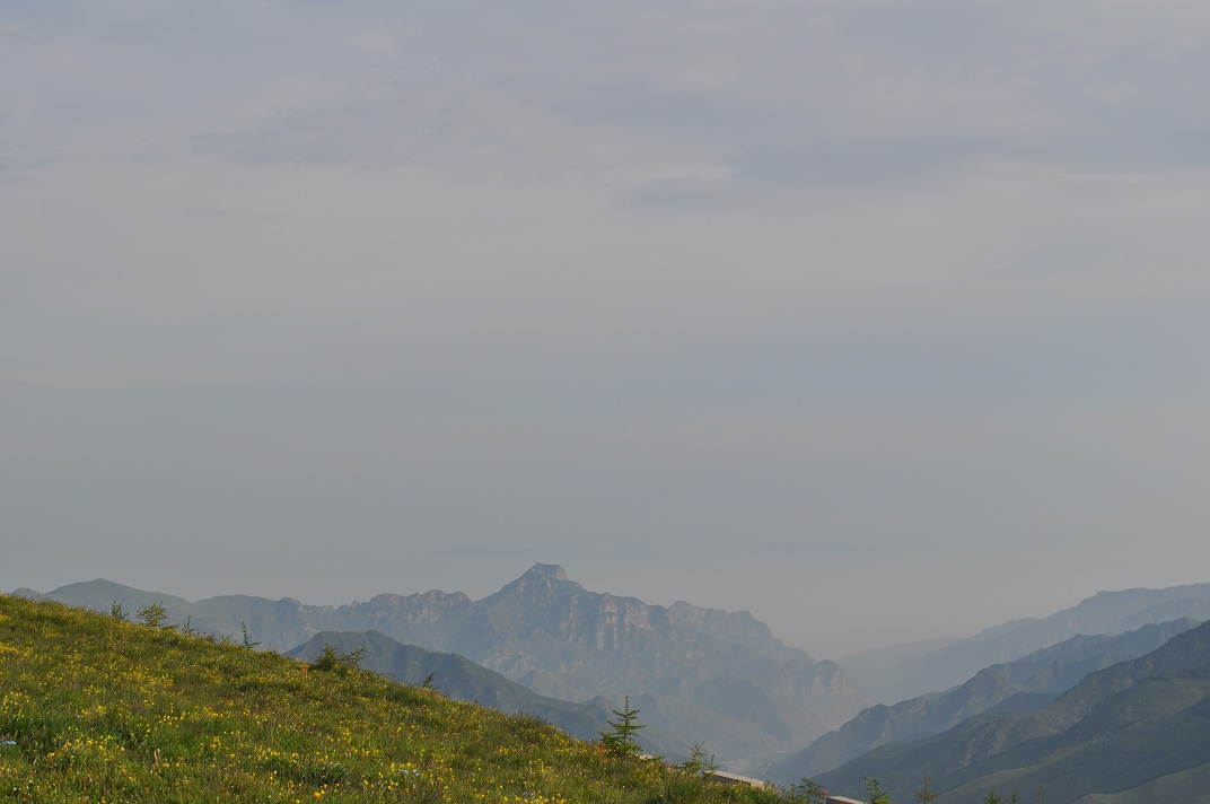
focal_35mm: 63
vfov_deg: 21.5
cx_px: 605
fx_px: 2115
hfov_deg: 31.9
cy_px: 402
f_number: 10
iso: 200
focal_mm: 42
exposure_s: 1/400
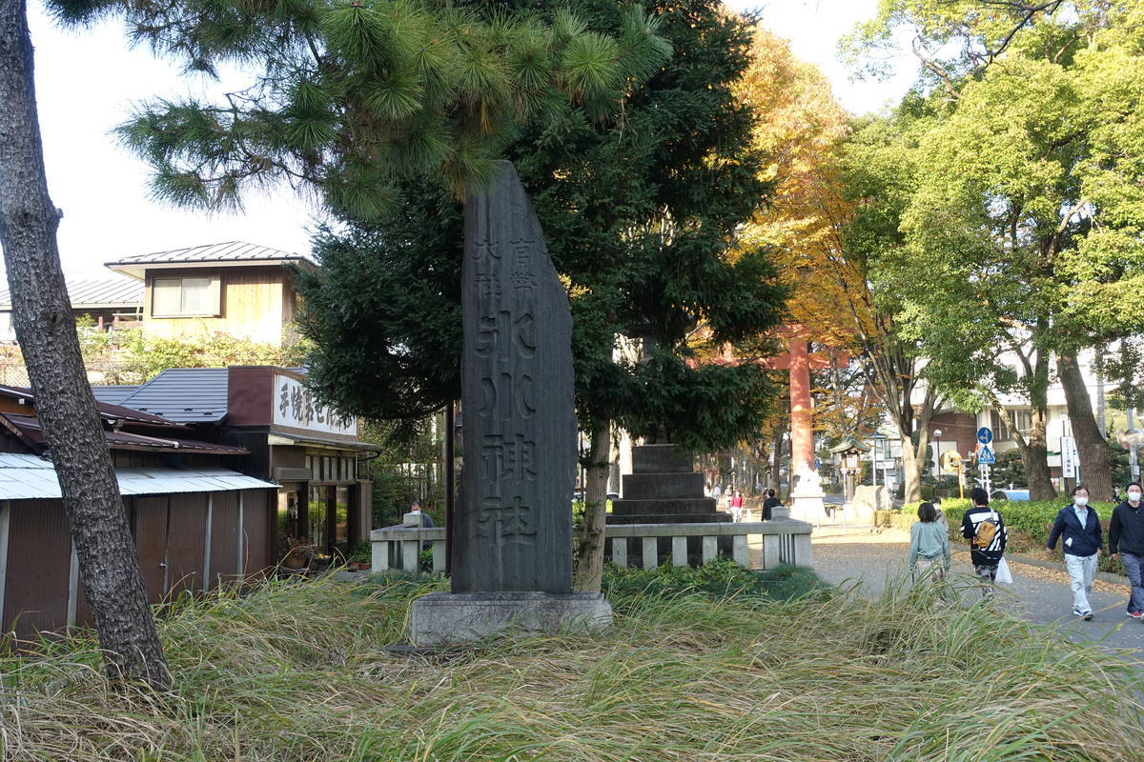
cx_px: 572
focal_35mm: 34
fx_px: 1080
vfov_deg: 38.9
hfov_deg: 55.8
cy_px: 381
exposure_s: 1/80
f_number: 4.5
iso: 125
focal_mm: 12.35
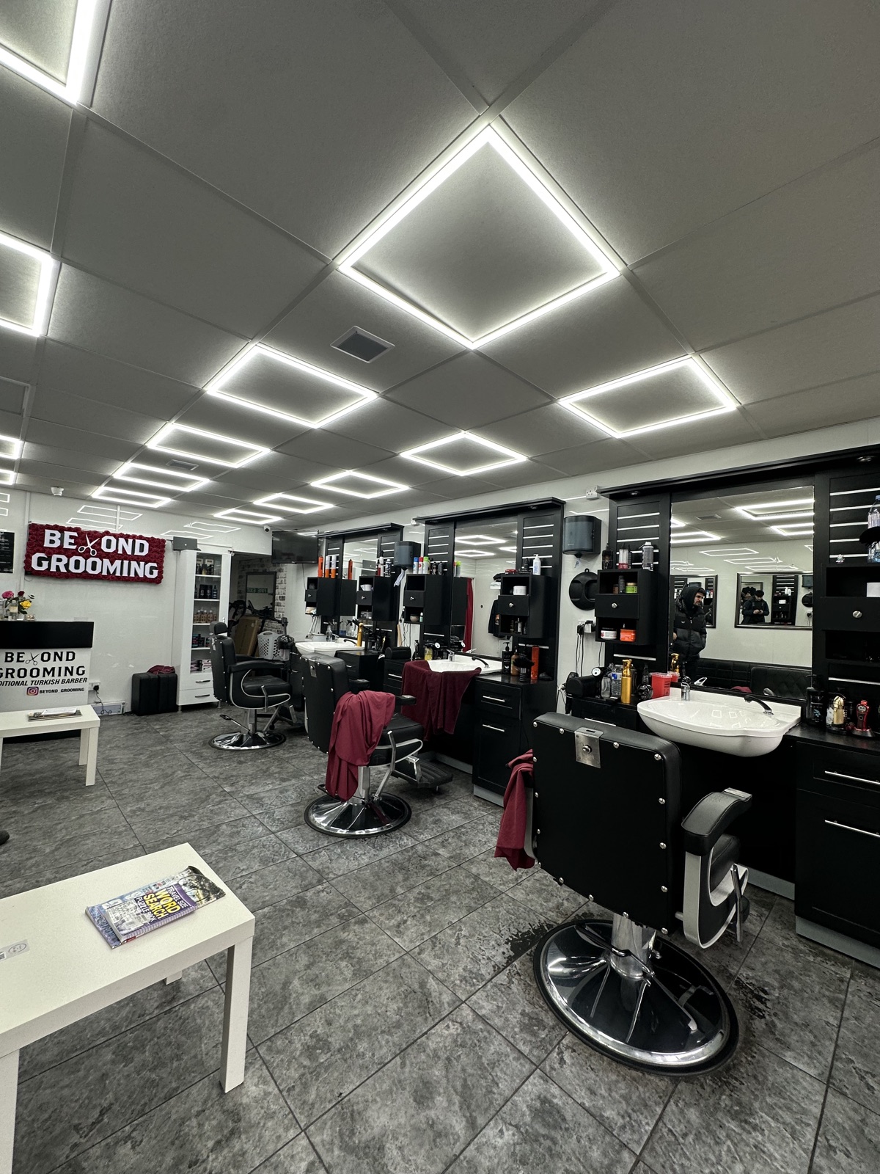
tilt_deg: +2.8
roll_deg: -3.0
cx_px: 440
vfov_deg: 102.1
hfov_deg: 85.7
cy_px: 587
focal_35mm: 14
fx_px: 475
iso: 80
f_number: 2.2
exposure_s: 1/100
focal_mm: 2.22
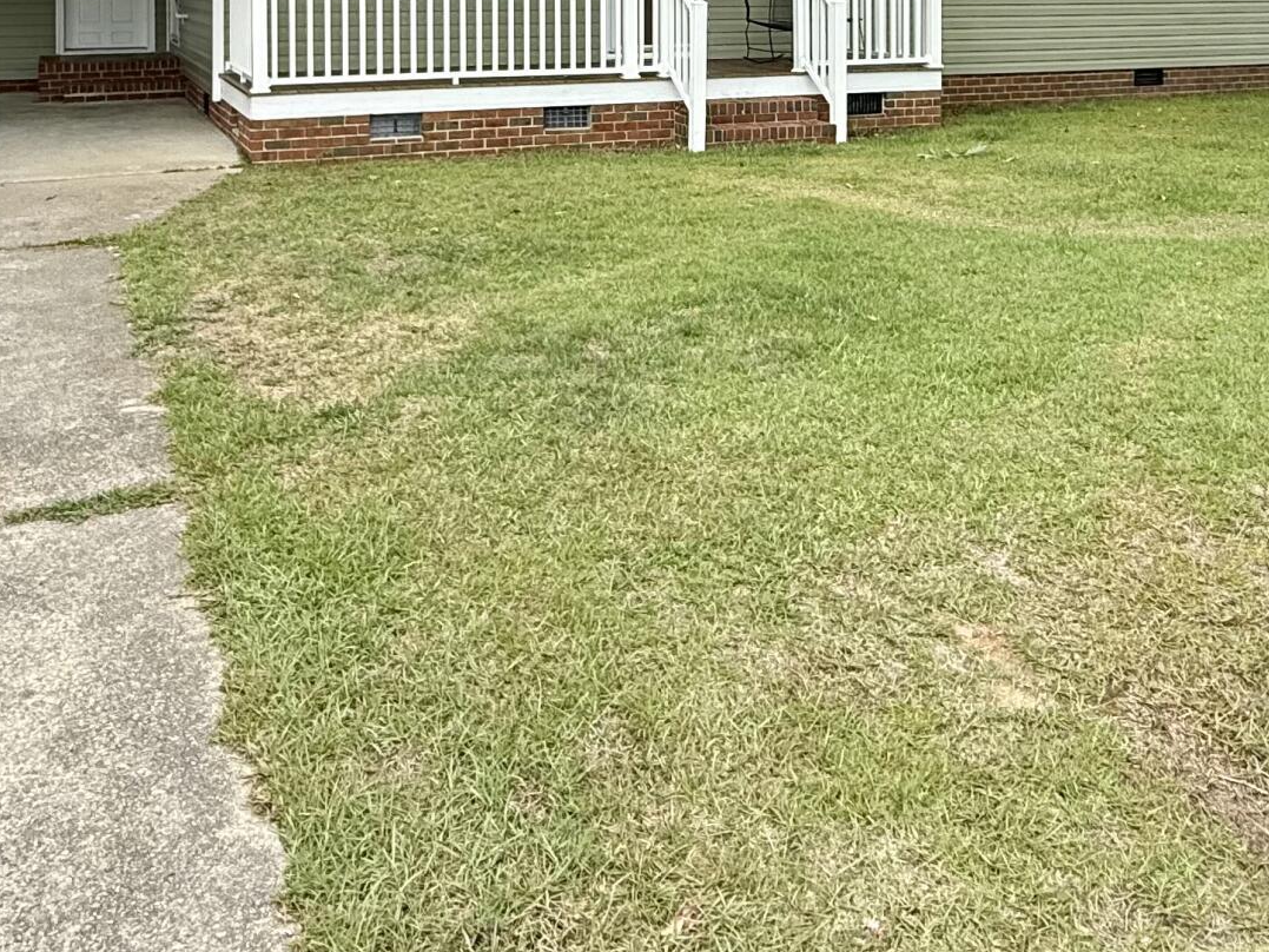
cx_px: 661
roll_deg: +0.1
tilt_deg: -0.3
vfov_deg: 33.5
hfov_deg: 47.8
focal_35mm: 39
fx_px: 1430
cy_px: -13
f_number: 2.2
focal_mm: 2.22
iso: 64
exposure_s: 1/1050
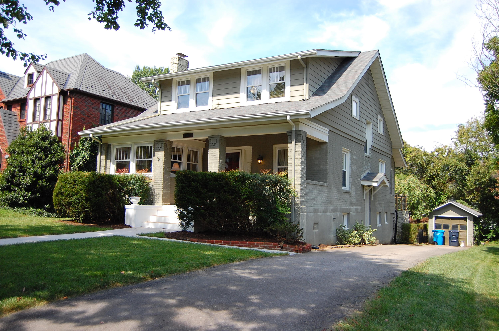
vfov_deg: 39.9
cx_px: 250
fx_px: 457
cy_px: 166
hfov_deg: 57.3
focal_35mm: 33
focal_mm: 22
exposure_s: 1/640
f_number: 3.8
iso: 200
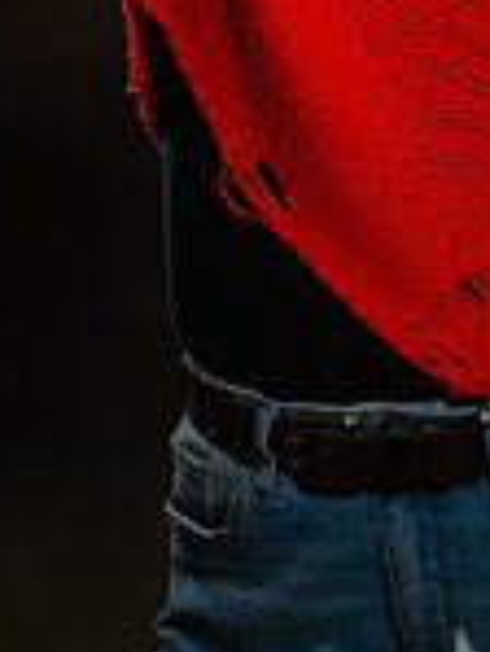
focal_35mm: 246
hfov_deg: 6.0
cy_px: -114
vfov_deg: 8.0
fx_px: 4636
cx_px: 464
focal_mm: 85
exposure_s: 1/200
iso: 200
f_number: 1.8
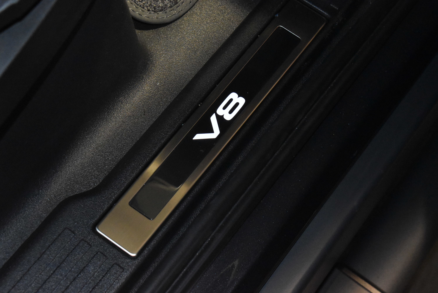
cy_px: 146
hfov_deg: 24.6
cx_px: 219
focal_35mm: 82
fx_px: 1004
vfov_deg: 16.6
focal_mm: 55
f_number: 8
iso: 6400
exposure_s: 1/100
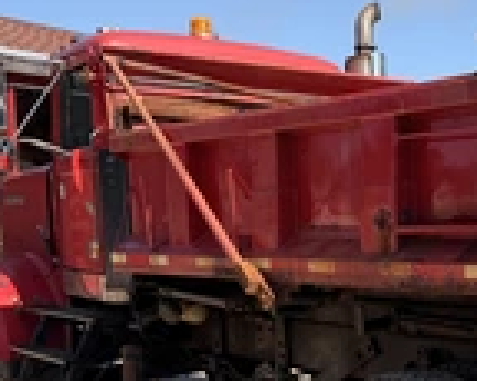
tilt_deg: -7.3
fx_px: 917
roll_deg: +1.1
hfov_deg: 27.9
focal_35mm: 65
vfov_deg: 23.0
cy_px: 328
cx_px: 444
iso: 80
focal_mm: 6.76
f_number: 1.78
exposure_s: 1/3953
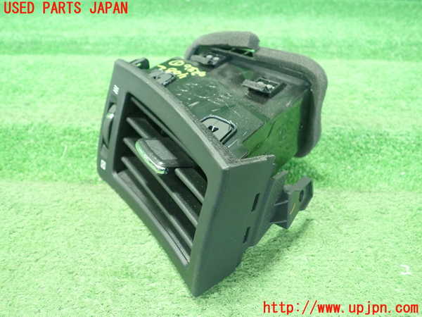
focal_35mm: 30
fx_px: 366
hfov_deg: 60.0
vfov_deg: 46.8
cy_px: 158
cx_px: 211
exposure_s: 1/80
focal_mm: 5.5
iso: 800
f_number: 2.3
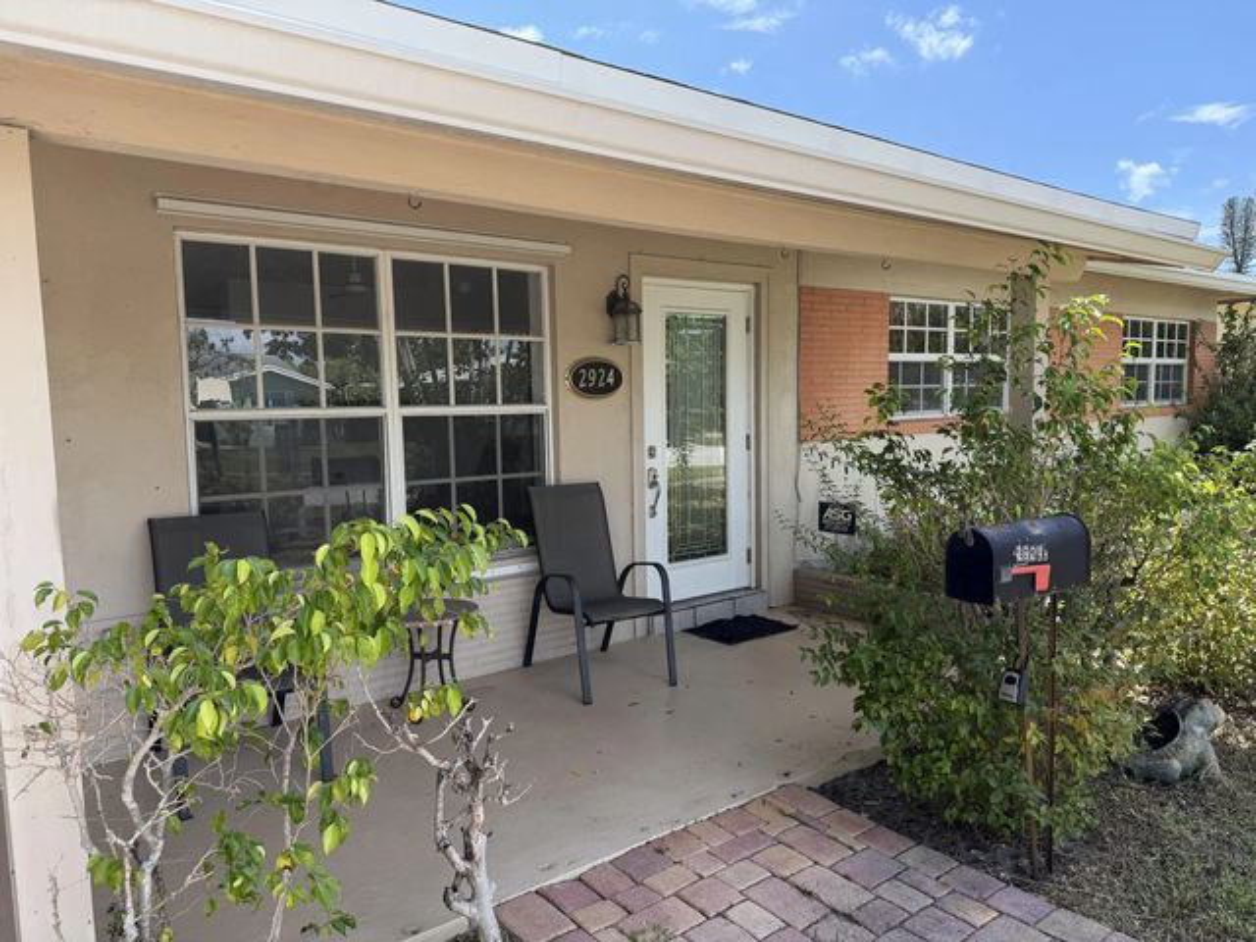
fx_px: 871
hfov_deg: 71.6
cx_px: 628
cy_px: 471
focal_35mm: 24
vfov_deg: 56.8
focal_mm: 6.76
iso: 100
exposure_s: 1/1361
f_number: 1.78
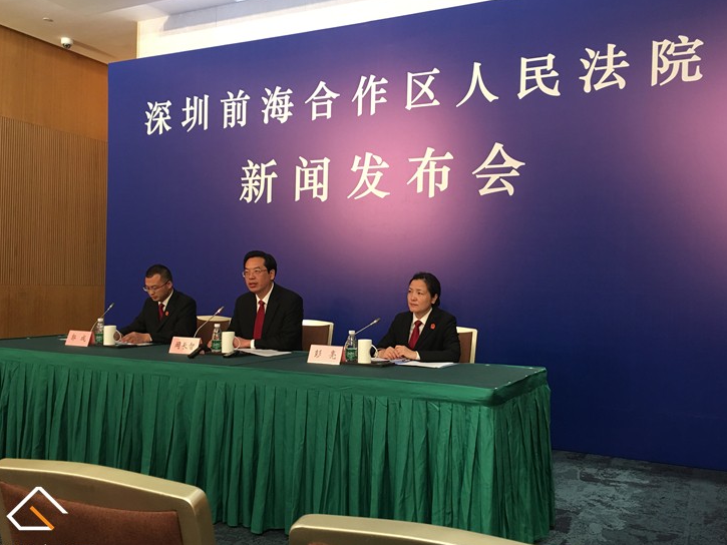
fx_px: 672
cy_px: 280
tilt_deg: +0.8
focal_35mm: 32
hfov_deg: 56.8
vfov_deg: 44.2
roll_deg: -0.8
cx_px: 379
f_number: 2.2
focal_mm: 4.15
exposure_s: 1/17
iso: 64
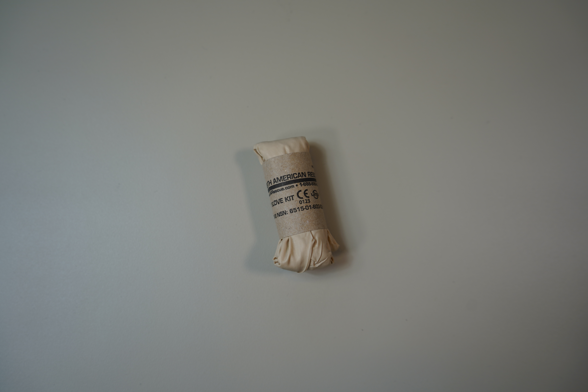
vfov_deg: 46.4
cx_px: 294
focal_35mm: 28
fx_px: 457
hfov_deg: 65.5
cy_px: 196
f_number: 4
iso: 100
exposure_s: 1/60
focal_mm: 28
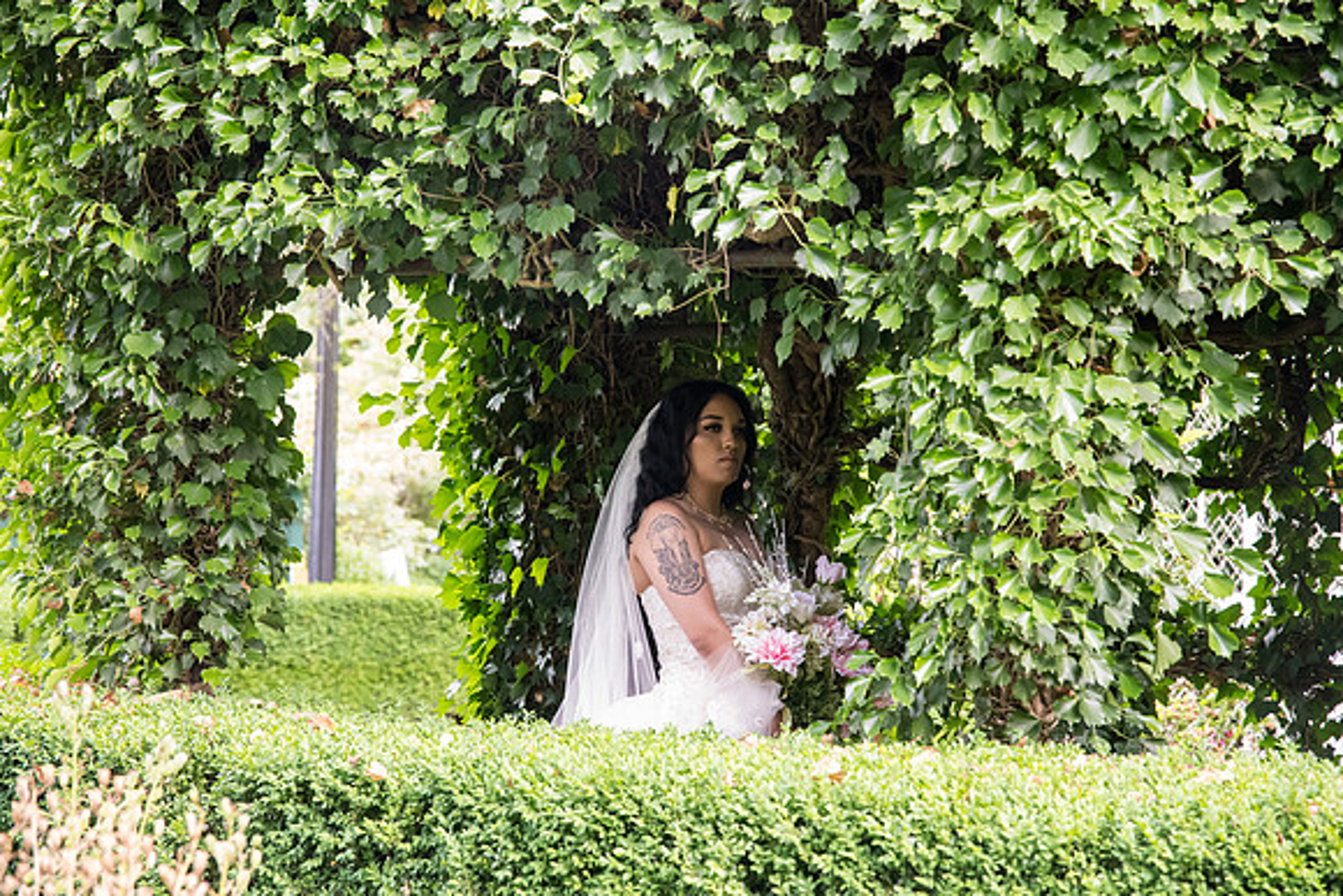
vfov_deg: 19.5
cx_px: 672
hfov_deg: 28.8
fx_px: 2612
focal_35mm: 70
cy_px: 448
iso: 4000
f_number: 4
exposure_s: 1/320
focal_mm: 70
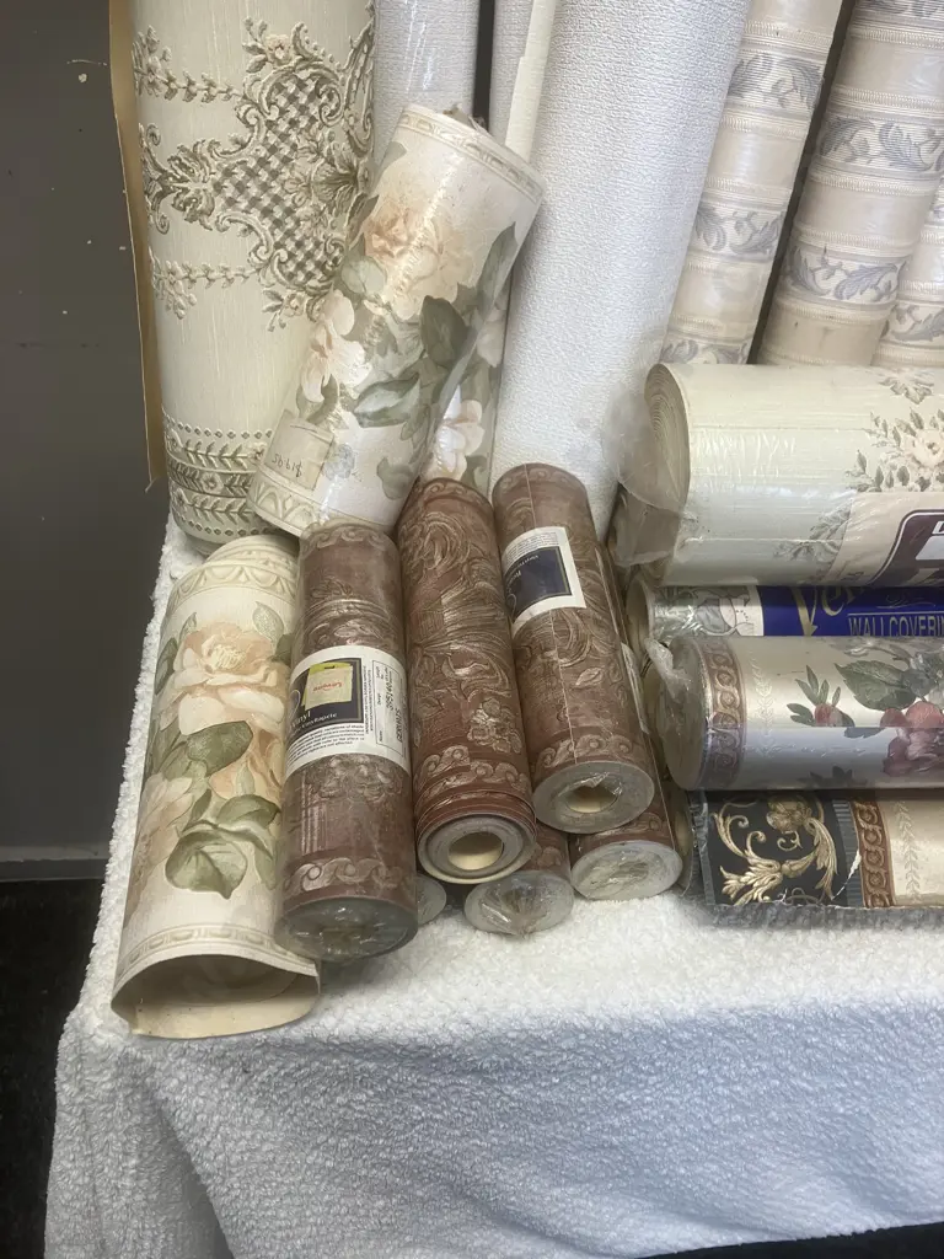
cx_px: 472
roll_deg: -6.3
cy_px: 630
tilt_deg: -42.1
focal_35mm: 28
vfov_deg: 63.4
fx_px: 1018
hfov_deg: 49.7
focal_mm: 3.99
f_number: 1.8
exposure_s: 1/50
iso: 50
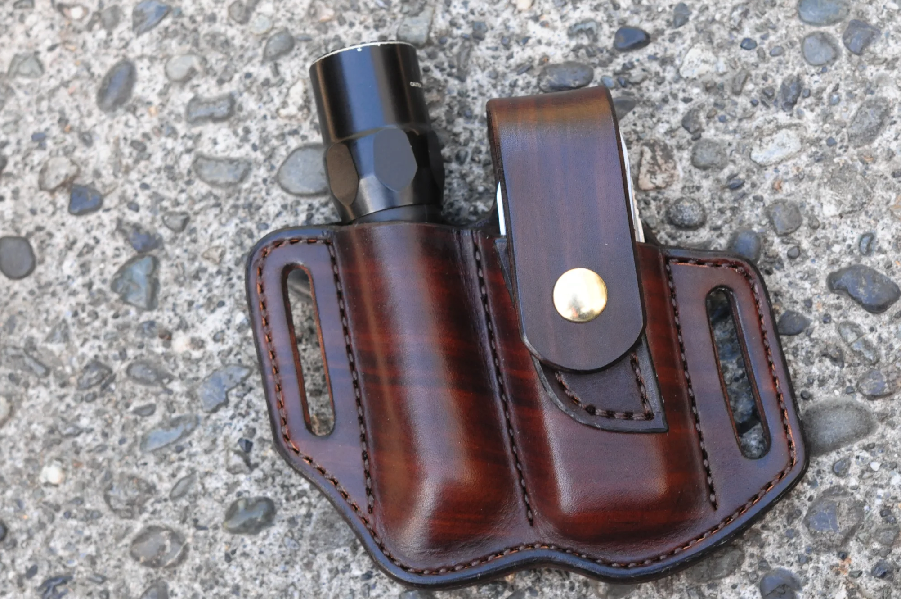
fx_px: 2874
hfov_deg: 17.8
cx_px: 552
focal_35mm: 115
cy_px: 313
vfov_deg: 11.9
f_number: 5
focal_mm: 60
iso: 800
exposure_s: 1/200
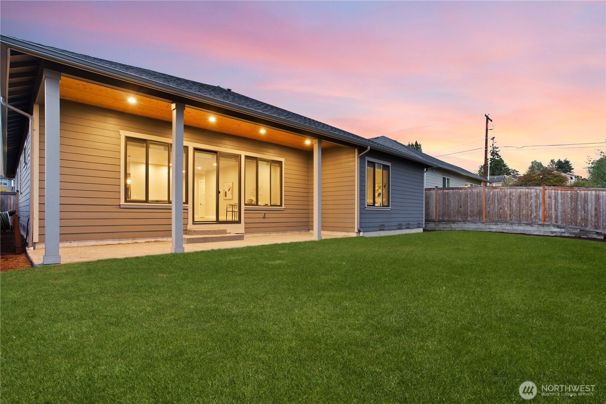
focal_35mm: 17
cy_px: 202
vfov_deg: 70.4
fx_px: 286
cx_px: 303
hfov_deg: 93.3
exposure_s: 2
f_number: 9
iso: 640
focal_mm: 17
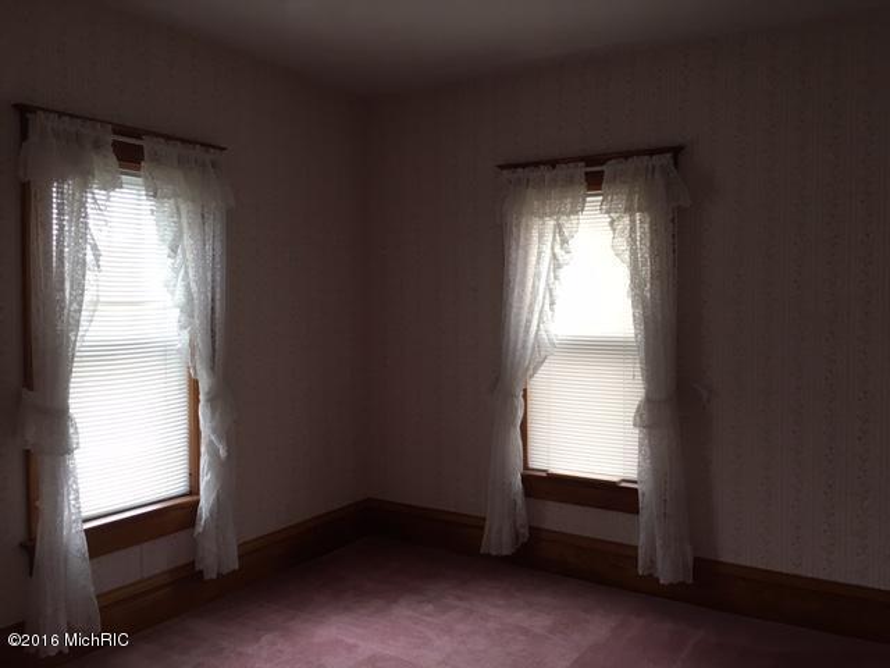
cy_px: 334
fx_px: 746
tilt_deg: -0.3
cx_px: 445
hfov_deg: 61.7
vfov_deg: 48.2
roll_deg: -0.3
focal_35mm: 29
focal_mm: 4.15
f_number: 2.2
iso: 32
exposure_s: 1/30
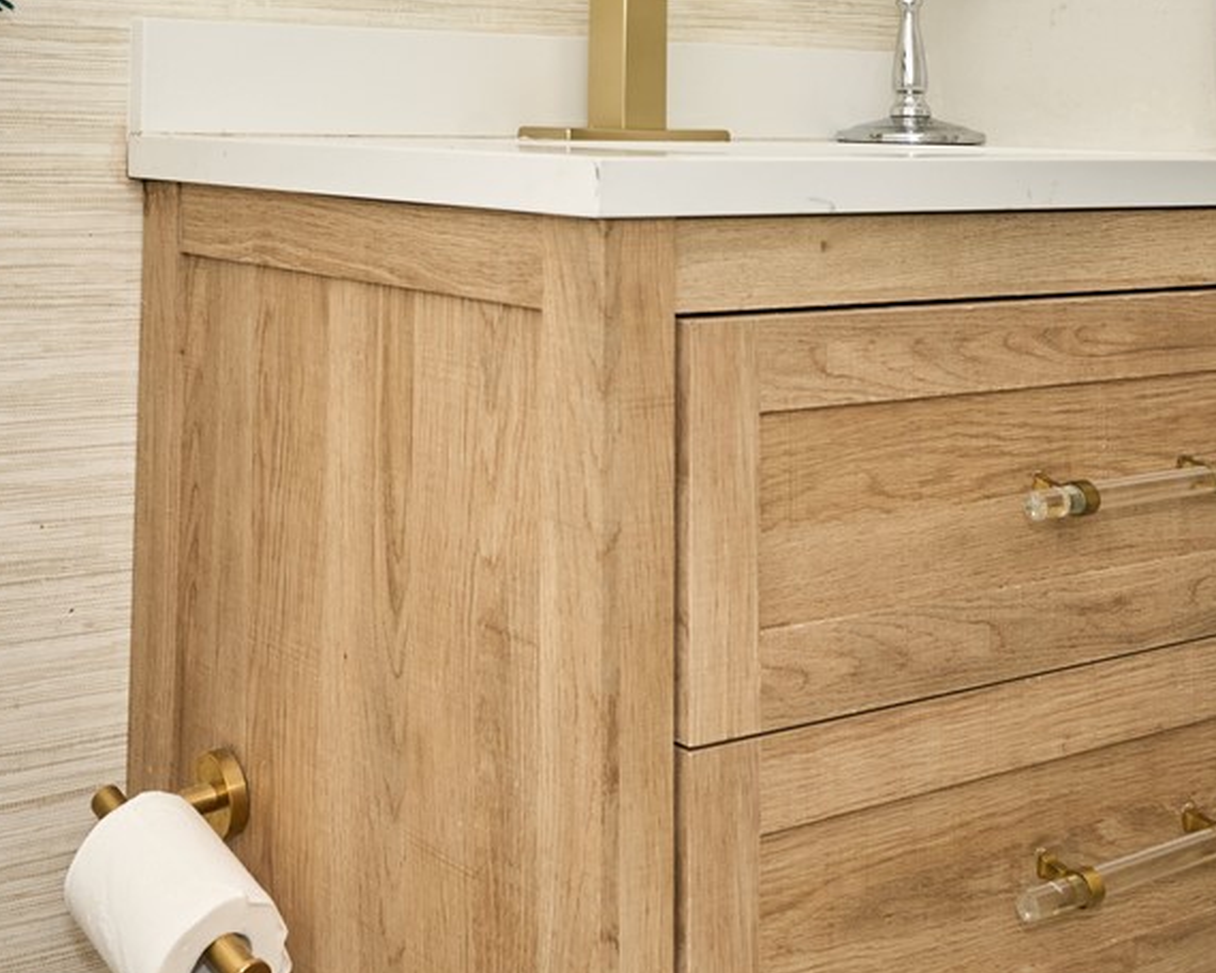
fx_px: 2015
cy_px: -82
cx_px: 383
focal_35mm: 56
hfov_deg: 33.2
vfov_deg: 25.3
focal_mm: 20
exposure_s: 1/125
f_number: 8
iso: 640
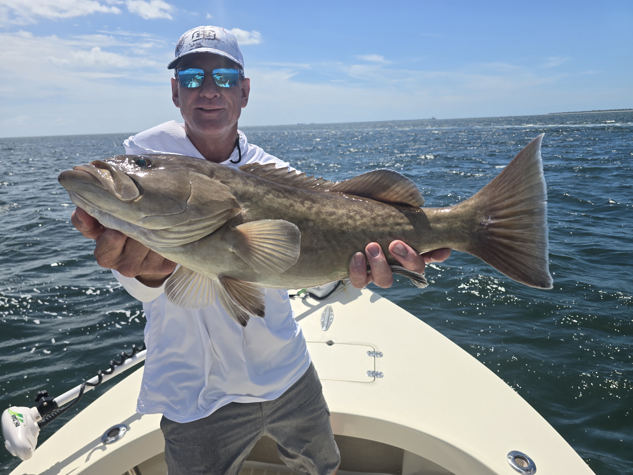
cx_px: 316
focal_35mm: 23
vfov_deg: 58.9
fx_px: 421
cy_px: 238
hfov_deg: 73.9
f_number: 1.7
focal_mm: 6.3
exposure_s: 1/1318
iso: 12
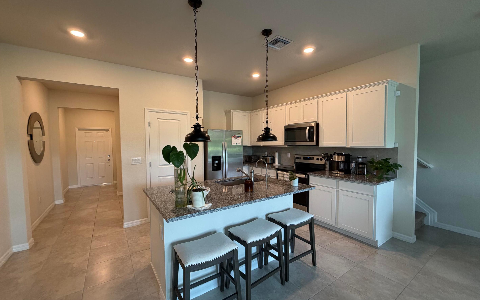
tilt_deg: -3.3
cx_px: 238
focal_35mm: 15
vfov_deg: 74.8
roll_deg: +0.2
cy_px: 152
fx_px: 196
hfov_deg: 101.5
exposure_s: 1/120
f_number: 2.2
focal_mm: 2.22
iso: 320
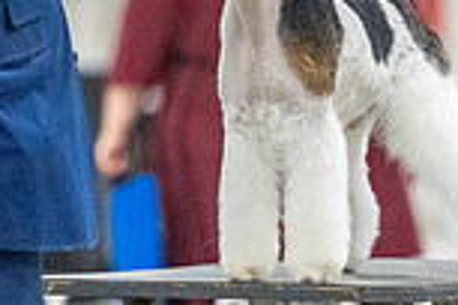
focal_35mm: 666
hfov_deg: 3.1
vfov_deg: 2.1
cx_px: 233
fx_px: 8472
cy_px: -91
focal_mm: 176
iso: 6400
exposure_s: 1/400
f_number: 3.2
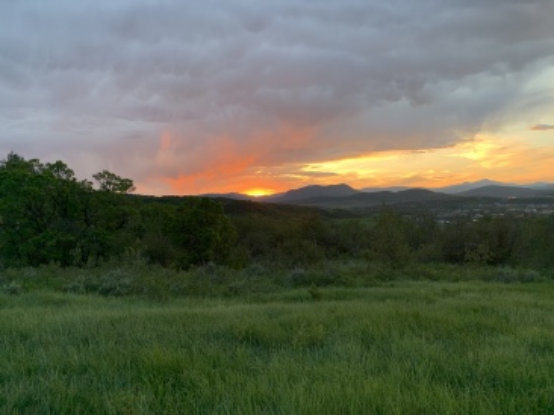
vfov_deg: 53.0
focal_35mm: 26
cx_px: 277
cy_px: 208
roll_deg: +2.3
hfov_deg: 67.3
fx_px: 416
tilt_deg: +0.5
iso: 64
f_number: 1.8
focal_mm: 4.25
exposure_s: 1/121
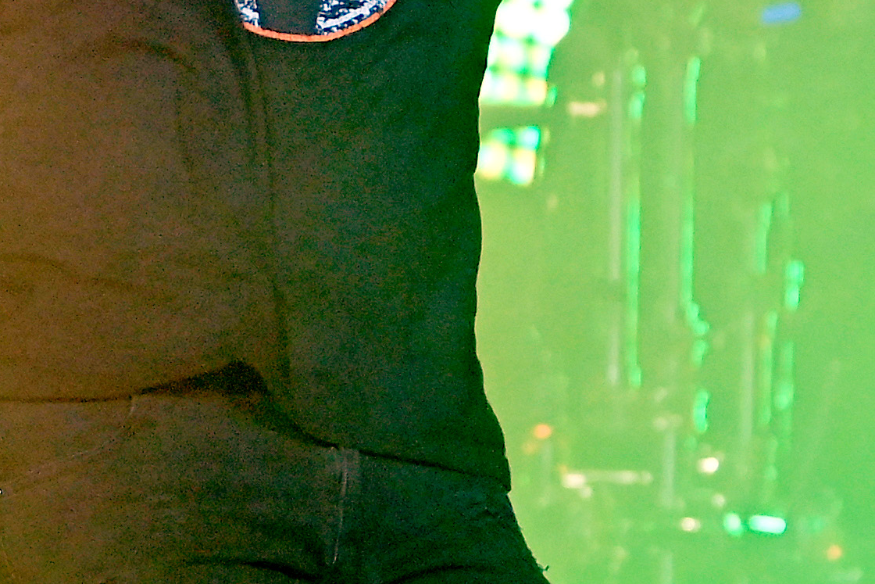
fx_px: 32620
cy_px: 66
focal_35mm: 1342
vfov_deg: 1.0
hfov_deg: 1.5
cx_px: 238
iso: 3200
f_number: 5.6
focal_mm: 270
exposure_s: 1/400
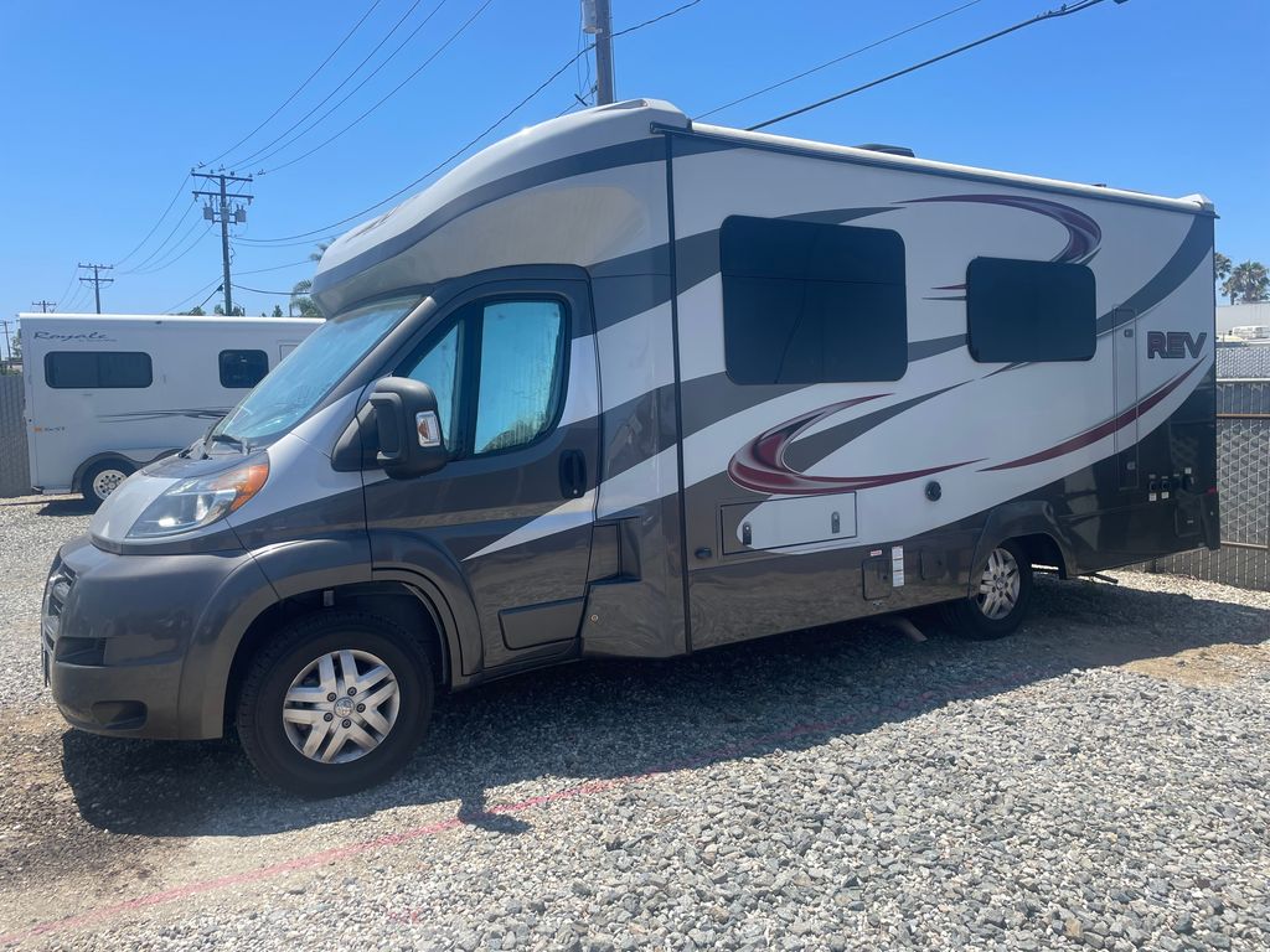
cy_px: 476
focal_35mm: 26
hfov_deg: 67.3
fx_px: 954
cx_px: 635
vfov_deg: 53.1
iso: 32
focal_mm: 4.2
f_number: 1.6
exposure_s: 1/2618
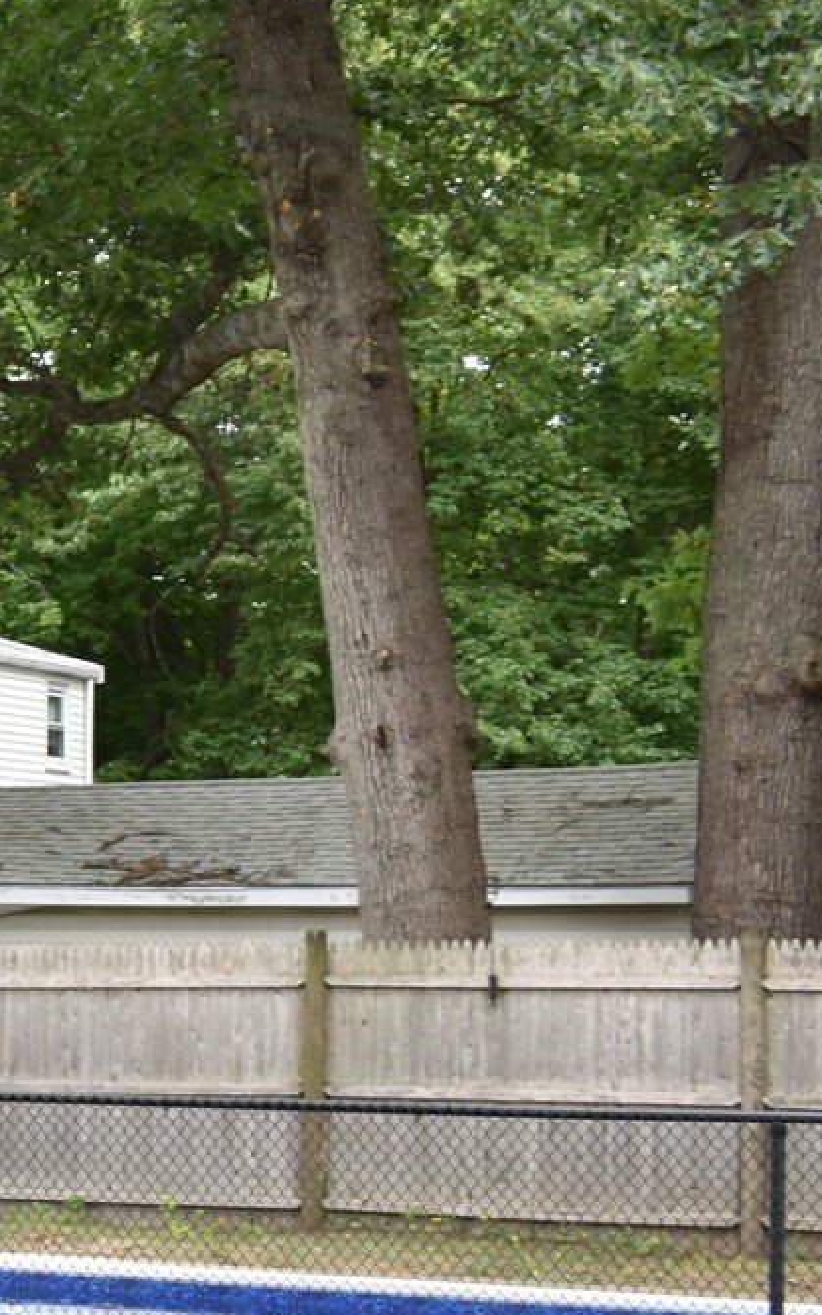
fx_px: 3371
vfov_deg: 22.0
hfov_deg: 11.7
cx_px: -1077
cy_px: 891
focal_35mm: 94
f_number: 6.3
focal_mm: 20
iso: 100
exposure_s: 1/80
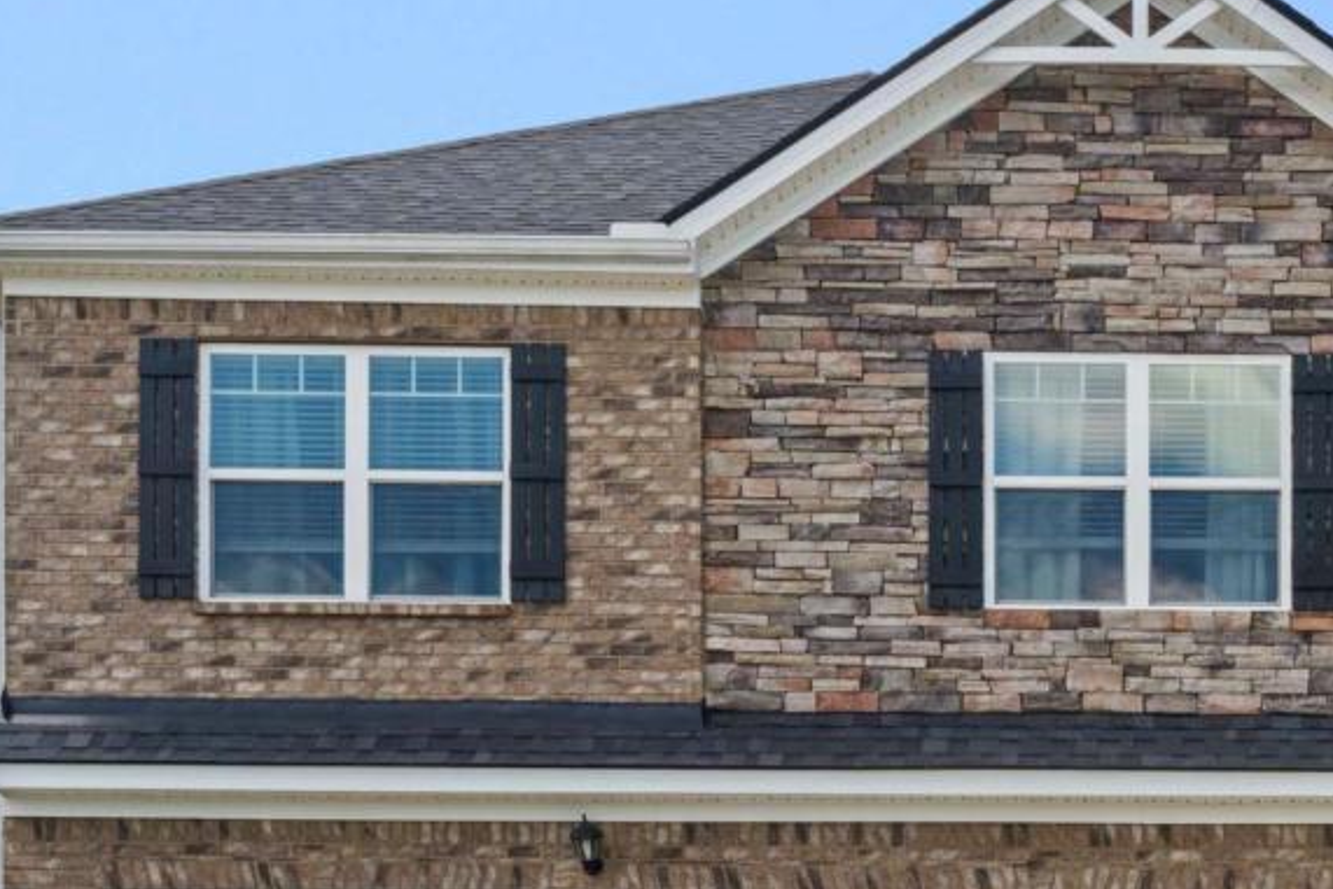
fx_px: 2333
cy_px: 821
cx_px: 1167
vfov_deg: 21.1
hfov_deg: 30.6
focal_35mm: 63
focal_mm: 30
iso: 250
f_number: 9
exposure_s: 1/125
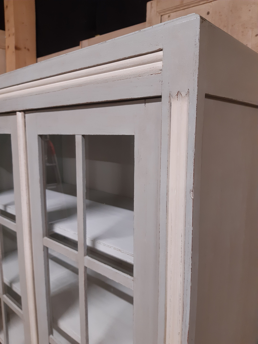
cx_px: 129
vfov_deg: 67.3
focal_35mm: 26
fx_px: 258
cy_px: 172
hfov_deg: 53.1
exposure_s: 1/50
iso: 320
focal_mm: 3.92
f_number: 1.7
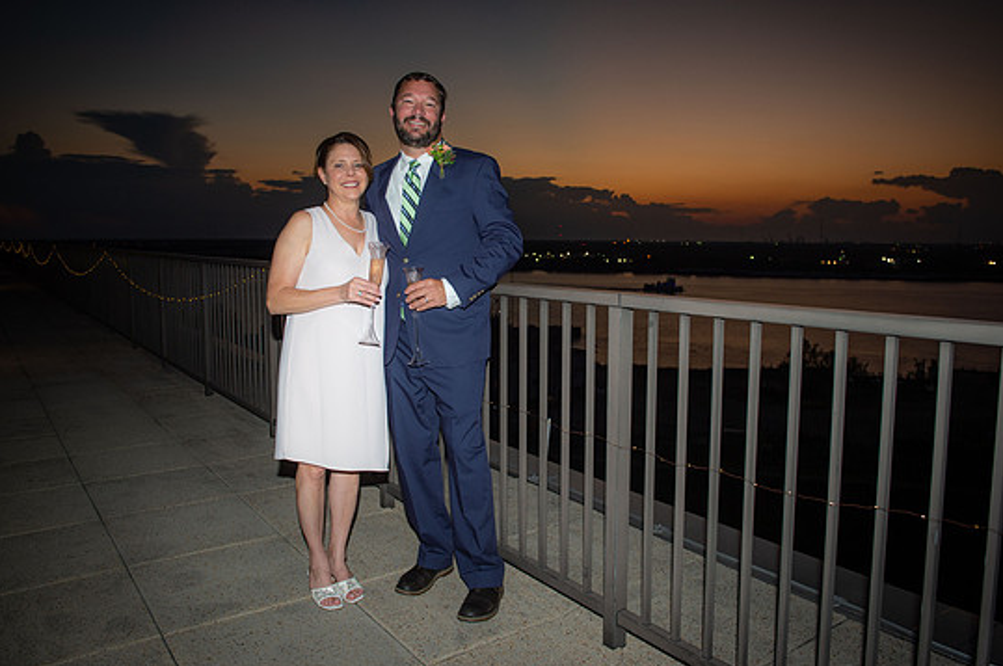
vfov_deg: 46.3
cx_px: 506
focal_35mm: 28
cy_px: 314
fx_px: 779
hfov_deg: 65.5
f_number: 5
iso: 1000
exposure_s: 1/250
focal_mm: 26
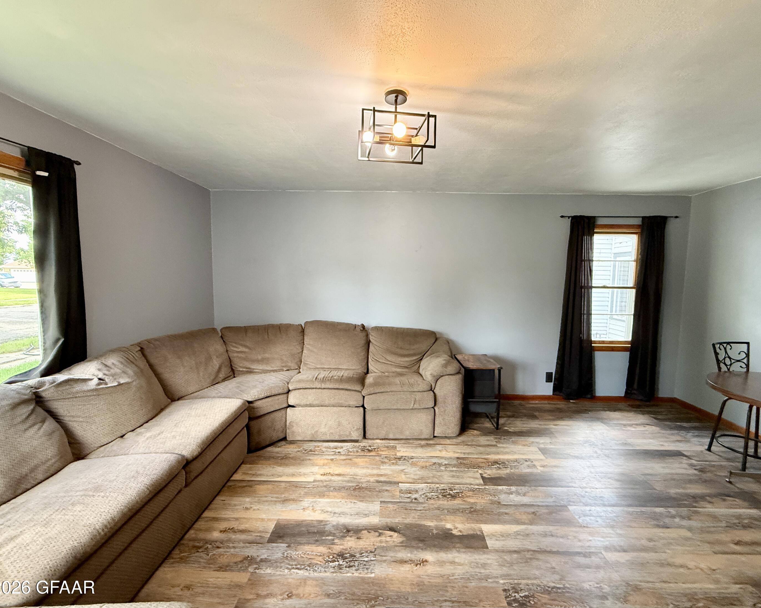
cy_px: 303
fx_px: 338
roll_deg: -1.3
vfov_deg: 84.0
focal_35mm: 15
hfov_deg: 96.8
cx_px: 395
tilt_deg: -4.8
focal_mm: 2.22
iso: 400
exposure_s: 1/60
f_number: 2.2
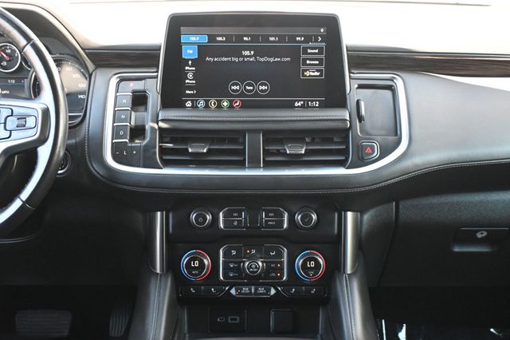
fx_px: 669
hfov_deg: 41.7
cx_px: 255
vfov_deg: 28.5
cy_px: 170
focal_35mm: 47
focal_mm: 31.5
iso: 3200
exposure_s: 1/125
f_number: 5
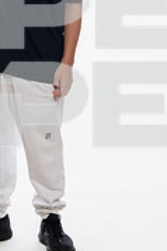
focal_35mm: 126
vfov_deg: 16.0
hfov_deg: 10.7
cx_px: -18
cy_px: 7
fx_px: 878
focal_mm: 50
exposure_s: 1/250
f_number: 5.6
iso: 640
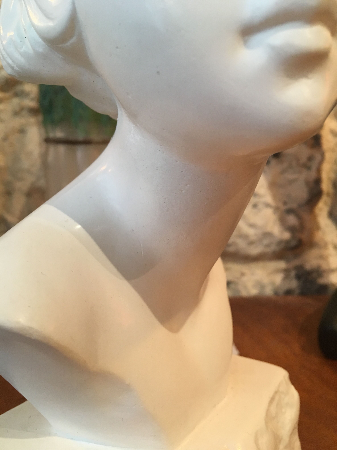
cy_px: 225
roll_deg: +1.3
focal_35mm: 29
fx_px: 376
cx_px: 168
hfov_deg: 48.2
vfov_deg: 61.7
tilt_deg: -8.4
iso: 50
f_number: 2.2
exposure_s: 1/33
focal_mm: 4.15
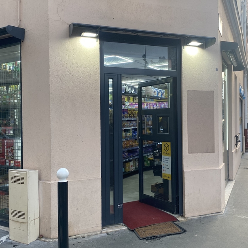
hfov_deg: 46.0
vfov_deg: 46.0
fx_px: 292
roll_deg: +2.2
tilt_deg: +0.4
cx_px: 136
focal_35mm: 36
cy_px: 121
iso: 32
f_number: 1.8
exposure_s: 1/161
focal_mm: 4.25
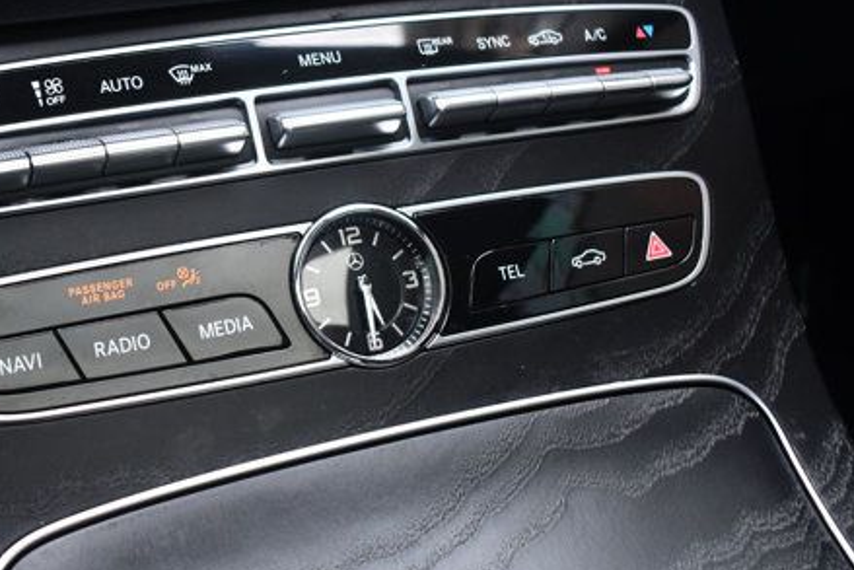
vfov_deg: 25.0
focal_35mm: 54
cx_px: 280
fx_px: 1281
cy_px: 217
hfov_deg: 36.5
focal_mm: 25
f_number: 4
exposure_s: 1/160
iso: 800
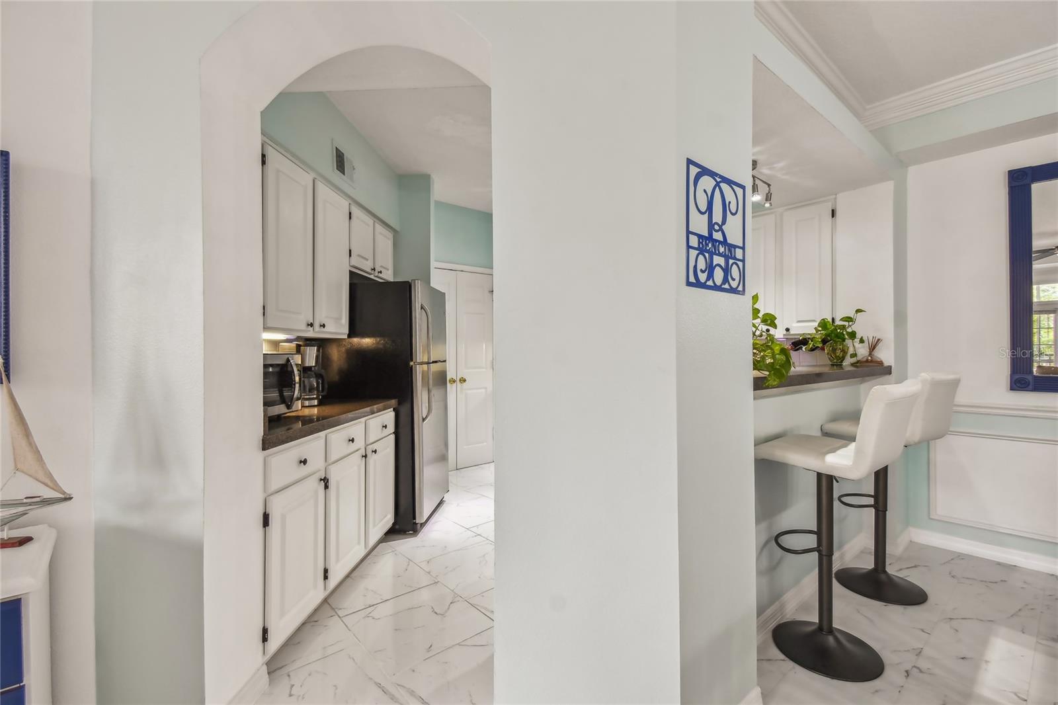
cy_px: 352
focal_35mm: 15
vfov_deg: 77.3
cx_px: 529
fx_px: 441
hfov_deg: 100.4
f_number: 7.1
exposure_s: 1/15
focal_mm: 10
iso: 100
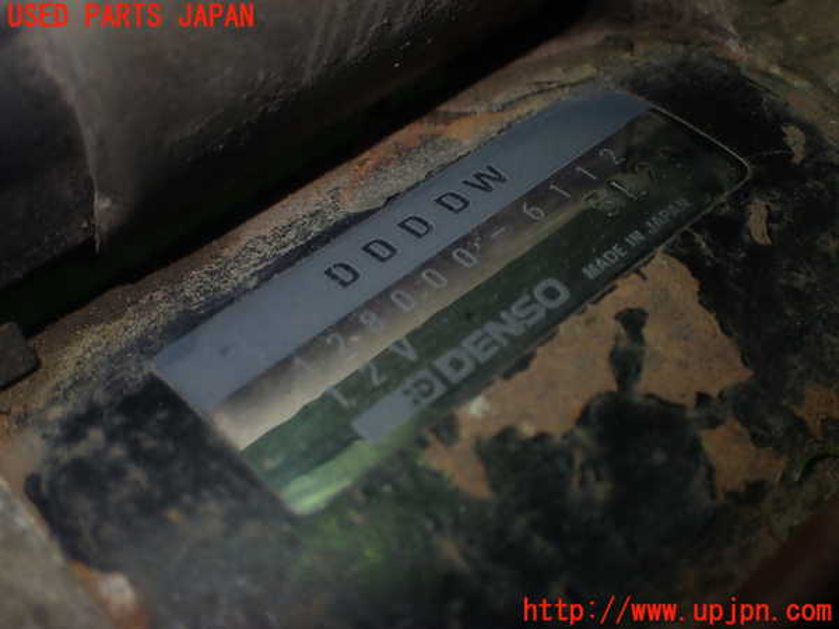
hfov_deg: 42.9
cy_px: 314
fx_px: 1066
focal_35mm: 44
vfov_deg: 32.9
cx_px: 420
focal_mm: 7.84
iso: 200
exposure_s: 1/80
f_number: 2.9
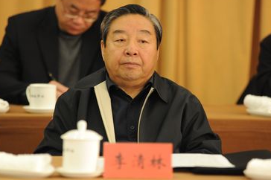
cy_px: 89
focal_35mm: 220
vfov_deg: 6.2
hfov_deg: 9.4
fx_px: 1655
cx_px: 138
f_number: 4
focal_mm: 200
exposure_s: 1/100
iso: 1600
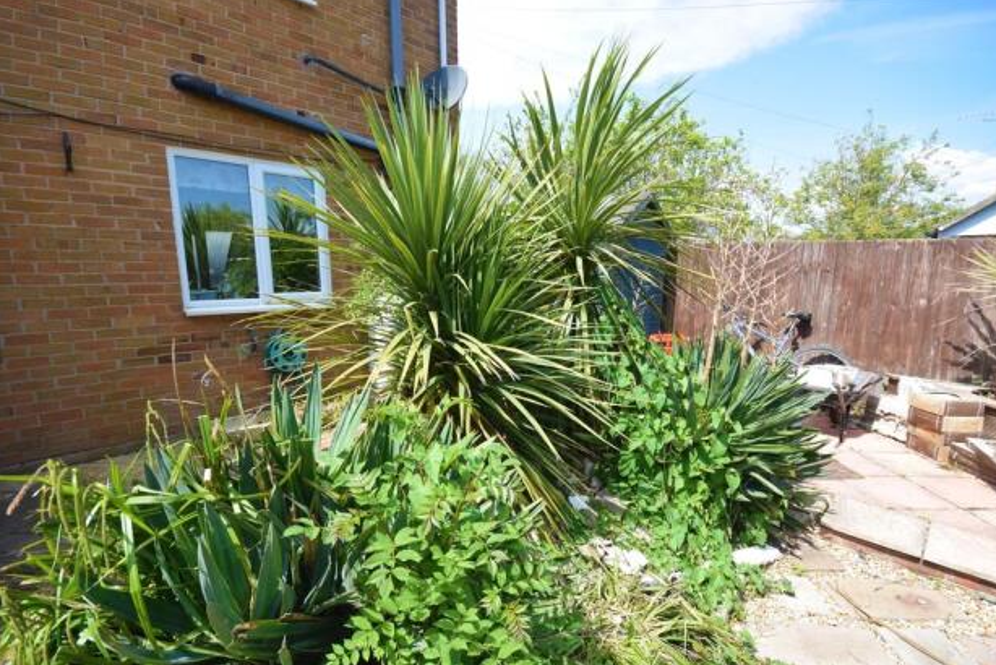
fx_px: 443
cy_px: 348
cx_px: 502
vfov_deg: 73.8
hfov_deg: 96.7
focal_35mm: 16
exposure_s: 1/250
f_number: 8
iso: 250
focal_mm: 10
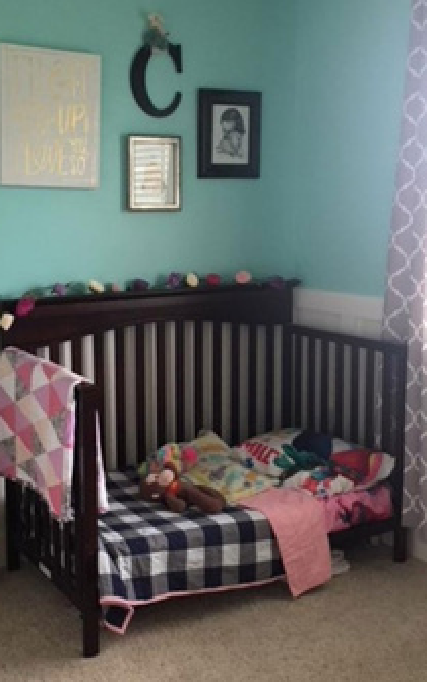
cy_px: 322
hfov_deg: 29.1
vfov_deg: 45.2
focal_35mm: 44
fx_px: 818
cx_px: 157
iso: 125
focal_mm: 4.15
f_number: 2.2
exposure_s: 1/30
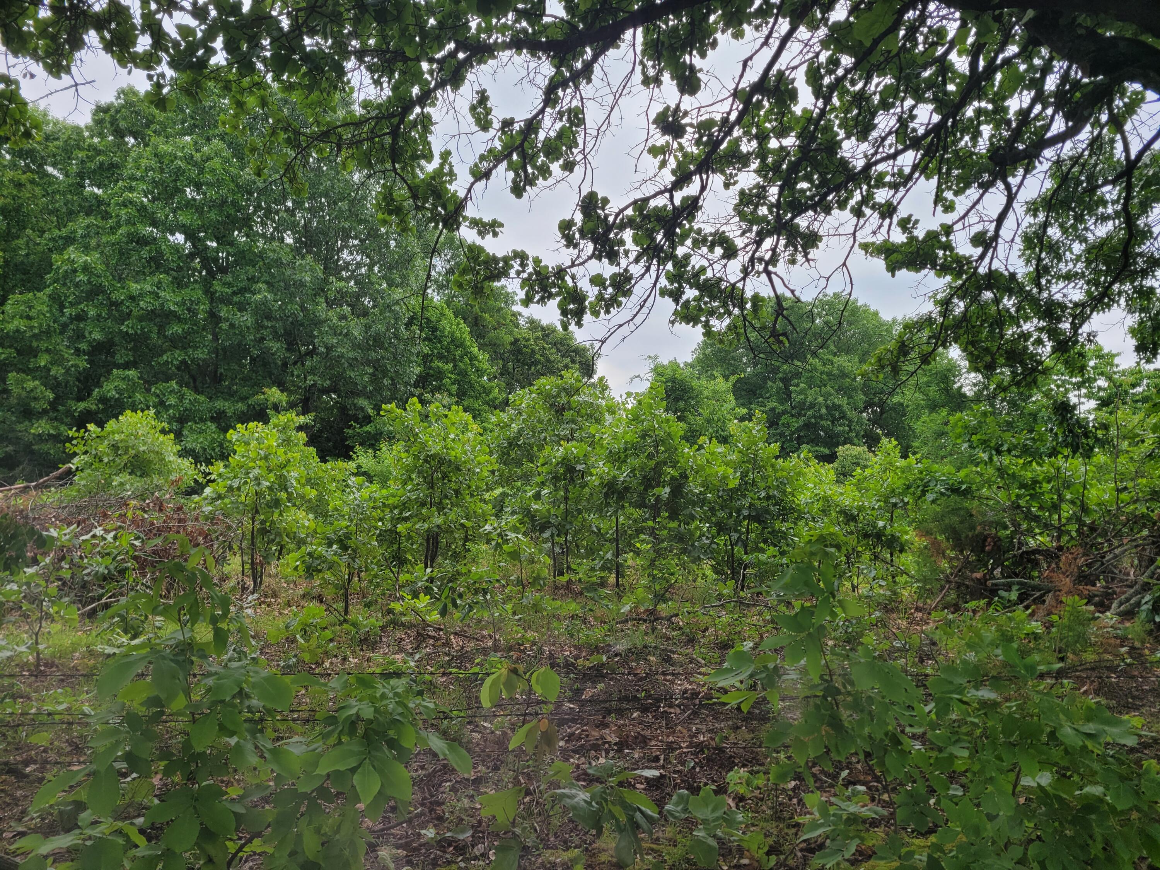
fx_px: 871
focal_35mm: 26
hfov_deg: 67.3
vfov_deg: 53.1
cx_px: 580
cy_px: 435
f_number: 1.8
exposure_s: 1/1096
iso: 40
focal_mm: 5.4
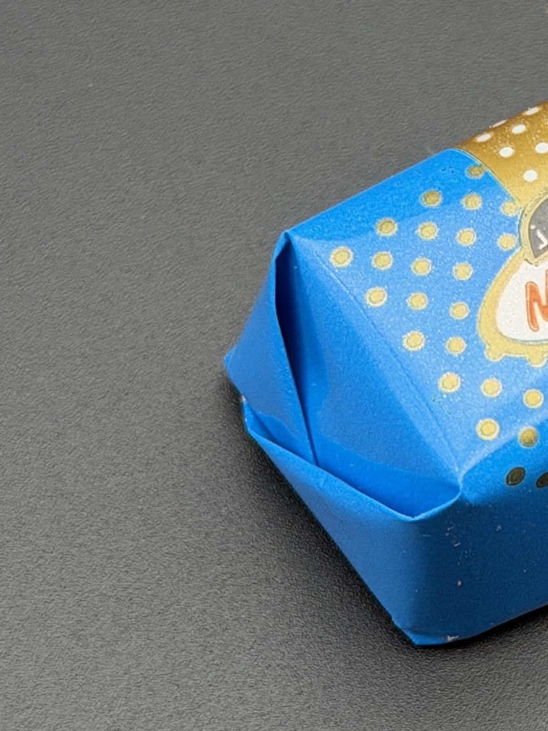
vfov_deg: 11.4
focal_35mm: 173
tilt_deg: -61.2
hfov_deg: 8.5
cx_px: 597
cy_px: 287
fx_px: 3652
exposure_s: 1/100
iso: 100
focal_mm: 6.76
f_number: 1.78
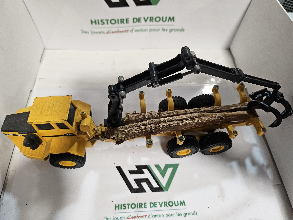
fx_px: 203
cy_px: 110
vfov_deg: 56.8
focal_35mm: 24
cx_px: 146
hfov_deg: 71.6
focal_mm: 5
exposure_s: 1/100
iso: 200
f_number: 1.8
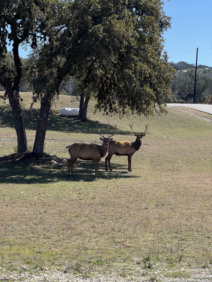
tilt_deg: -1.7
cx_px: 106
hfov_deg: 19.1
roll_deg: -0.8
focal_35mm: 77
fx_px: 629
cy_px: 141
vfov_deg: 25.3
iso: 25
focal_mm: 9
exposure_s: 1/447
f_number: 2.8
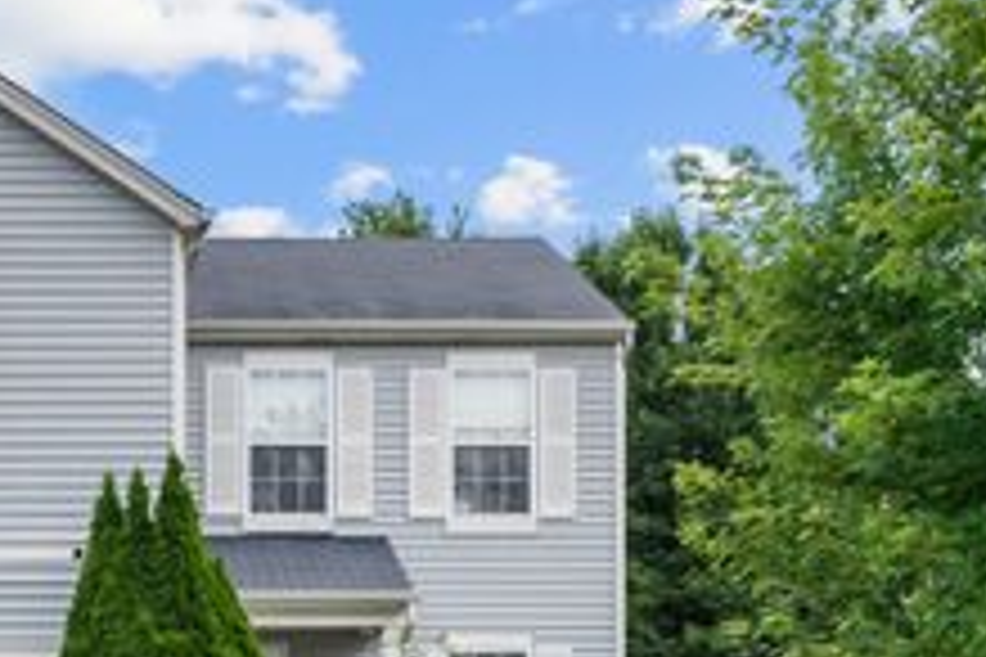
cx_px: 5
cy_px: 518
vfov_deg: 16.9
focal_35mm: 80
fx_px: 2191
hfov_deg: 24.2
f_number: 8
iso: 400
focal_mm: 35
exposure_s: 1/500
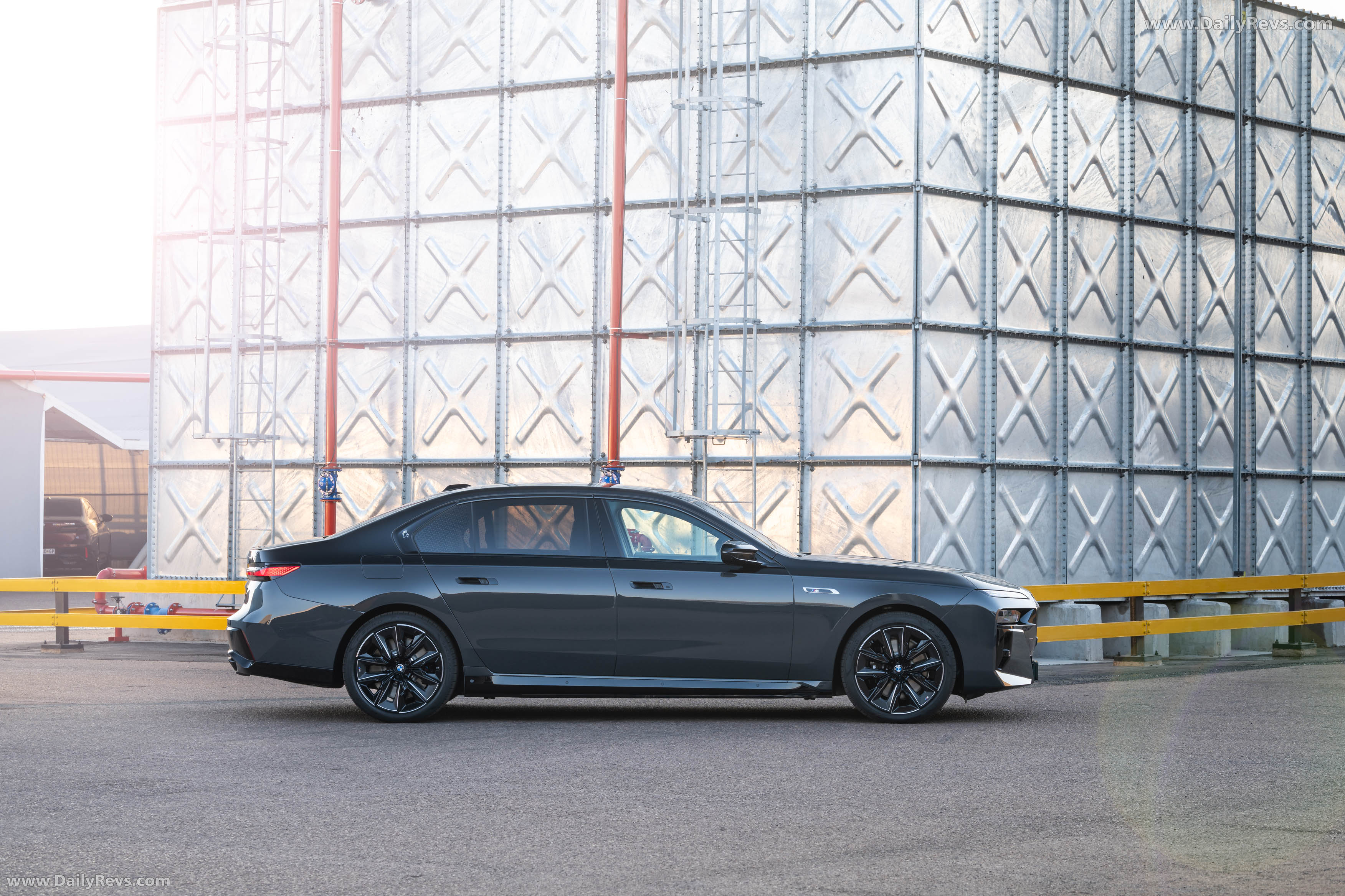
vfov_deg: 15.2
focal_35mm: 90
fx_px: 3362
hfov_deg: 22.6
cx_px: 672
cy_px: 448
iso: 100
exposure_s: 1/6
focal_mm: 90
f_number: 8
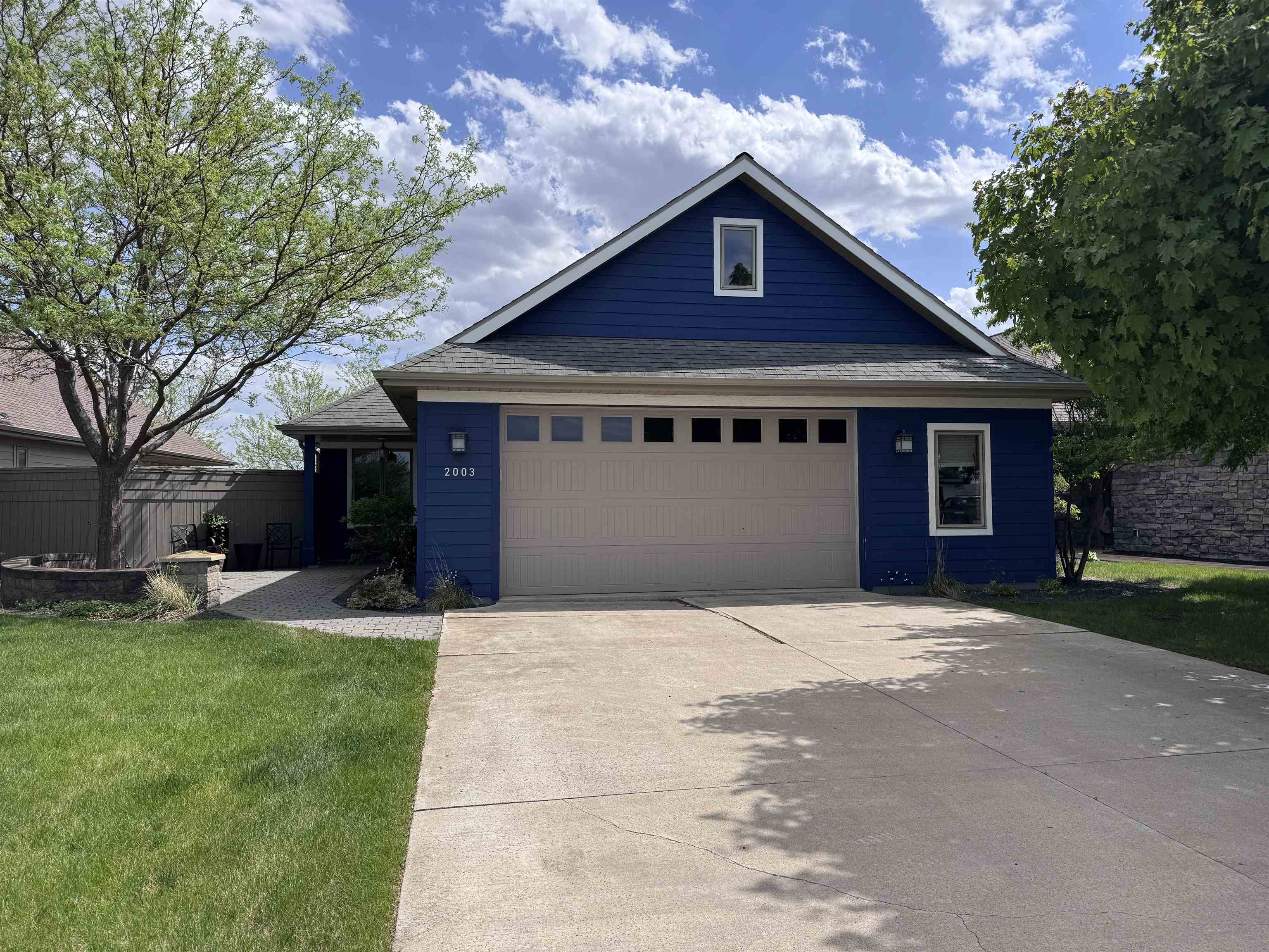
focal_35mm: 24
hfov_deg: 71.6
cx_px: 634
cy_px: 476
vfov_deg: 56.8
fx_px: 880
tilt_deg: +1.1
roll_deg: +1.2
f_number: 1.78
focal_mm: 6.76
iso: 80
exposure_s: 1/4608
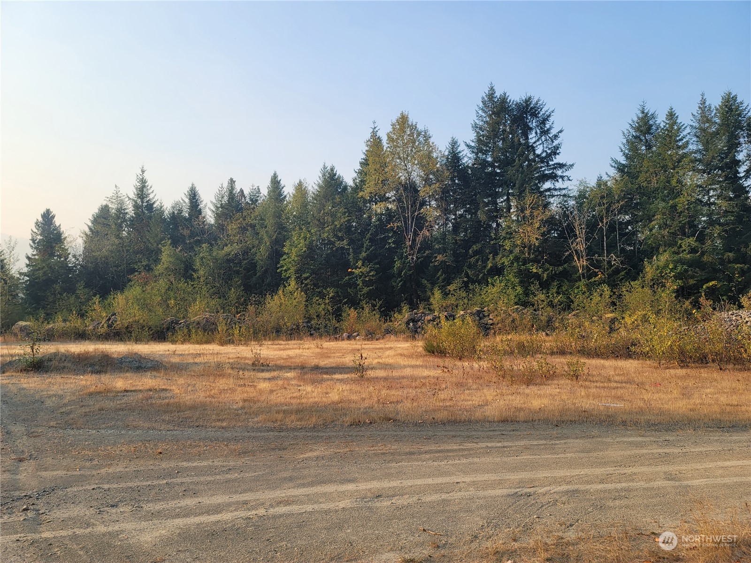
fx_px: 542
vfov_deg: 54.9
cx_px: 376
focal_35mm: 25
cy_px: 282
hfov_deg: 69.4
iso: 20
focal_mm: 7
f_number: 1.8
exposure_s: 1/424
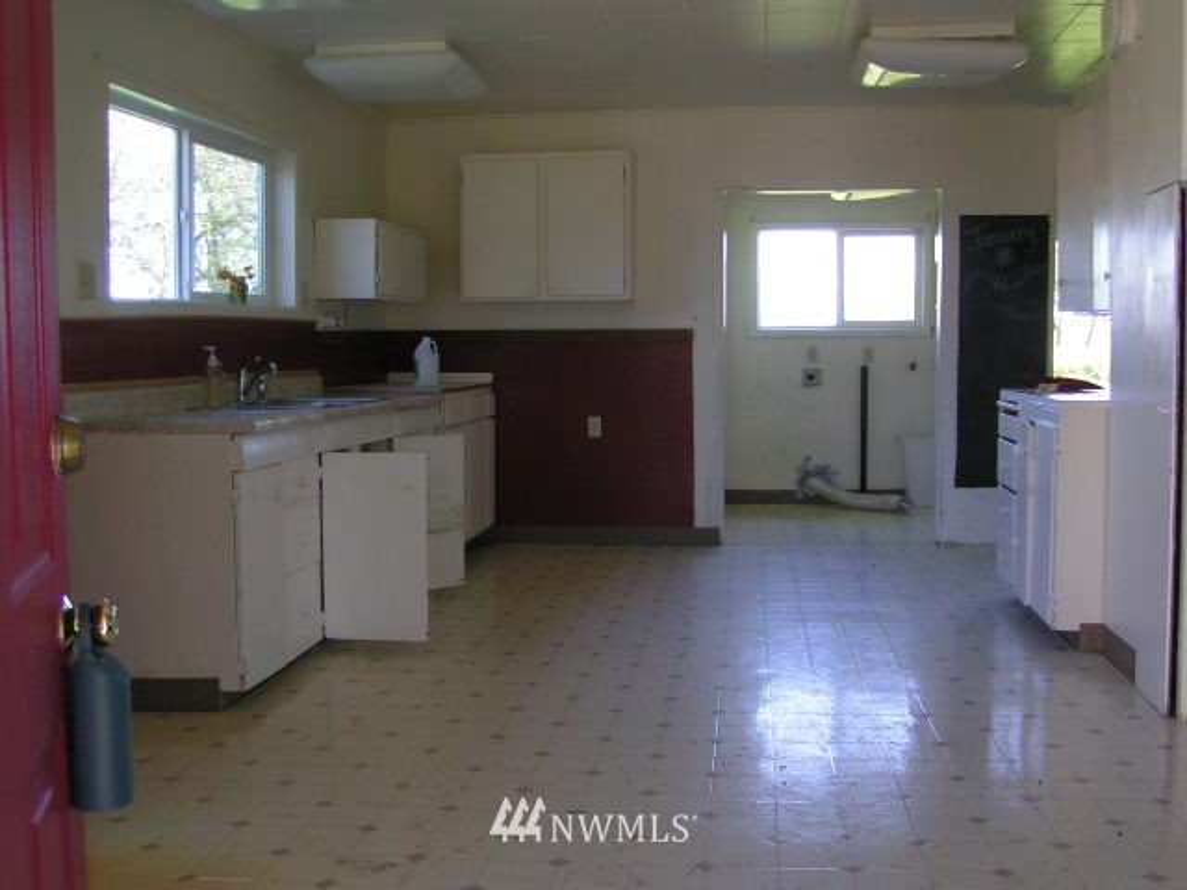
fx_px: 1303
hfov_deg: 49.0
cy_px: 445
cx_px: 594
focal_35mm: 38
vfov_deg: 37.7
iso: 80
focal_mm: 5.8
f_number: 2.8
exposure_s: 1/40
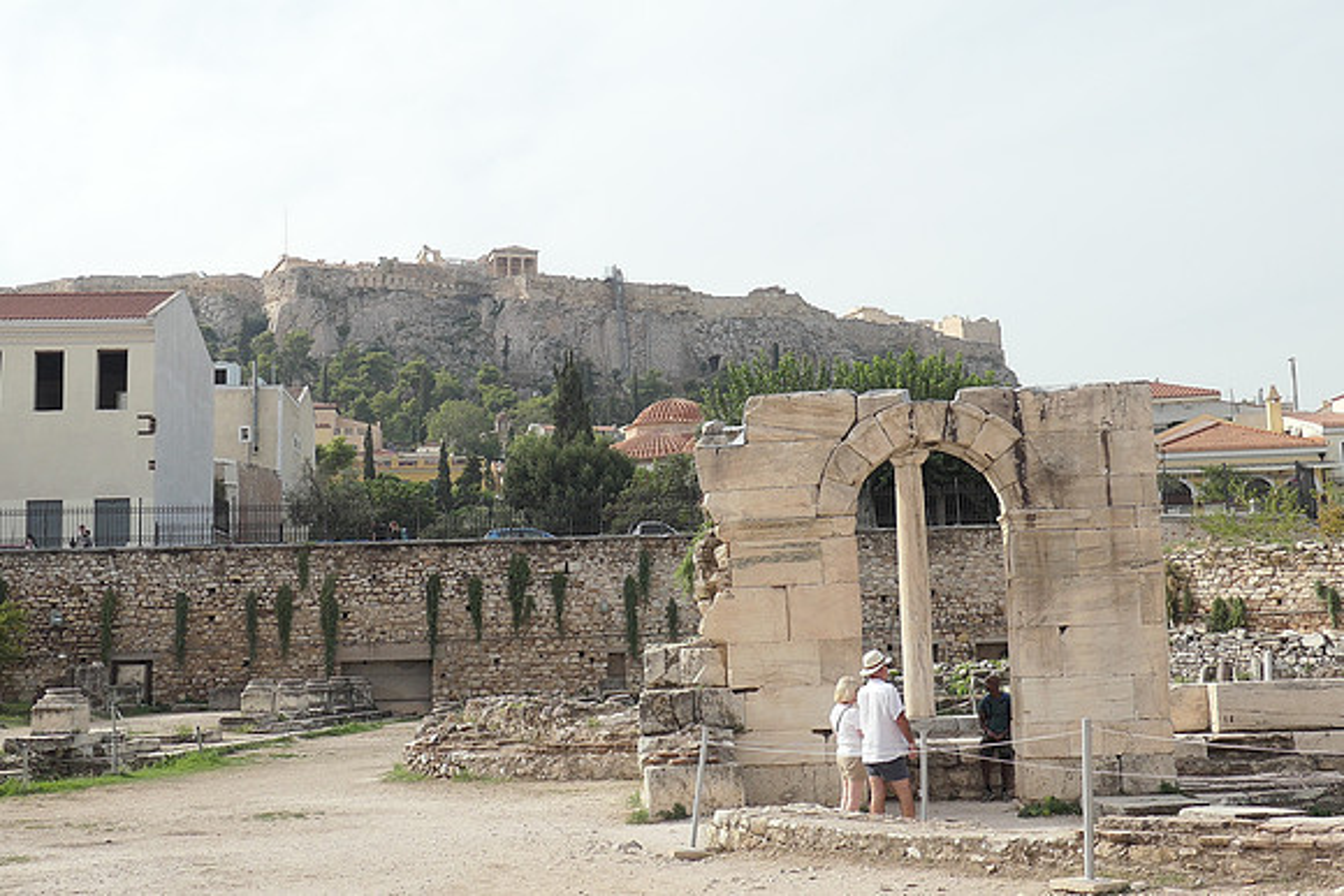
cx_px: 672
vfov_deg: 30.5
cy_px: 448
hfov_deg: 44.5
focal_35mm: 44
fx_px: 1643
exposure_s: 1/1600
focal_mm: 10.8
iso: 200
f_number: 3.5
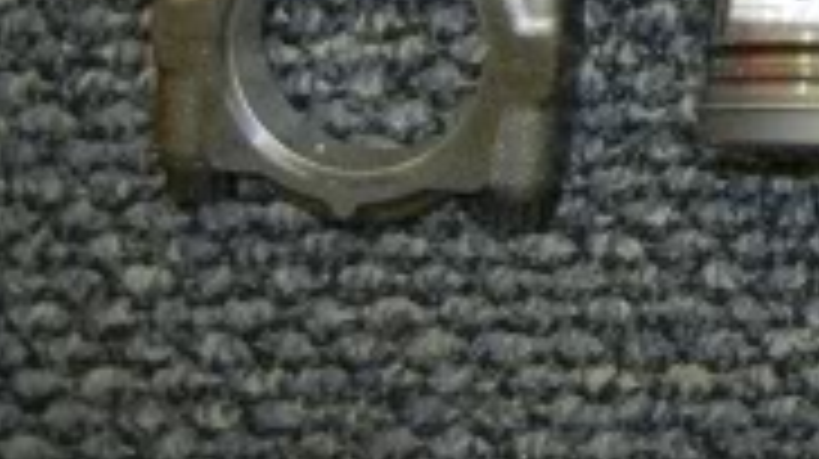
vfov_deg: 9.8
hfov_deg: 16.6
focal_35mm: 115
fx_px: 2495
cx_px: 1292
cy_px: -432
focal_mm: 5.4
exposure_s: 1/30
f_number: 3.5
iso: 200
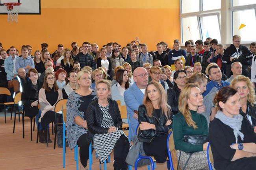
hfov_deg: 24.6
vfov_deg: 16.5
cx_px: 128
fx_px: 586
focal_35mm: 82
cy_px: 85
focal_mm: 55
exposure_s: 1/60
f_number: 5.6
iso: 1100
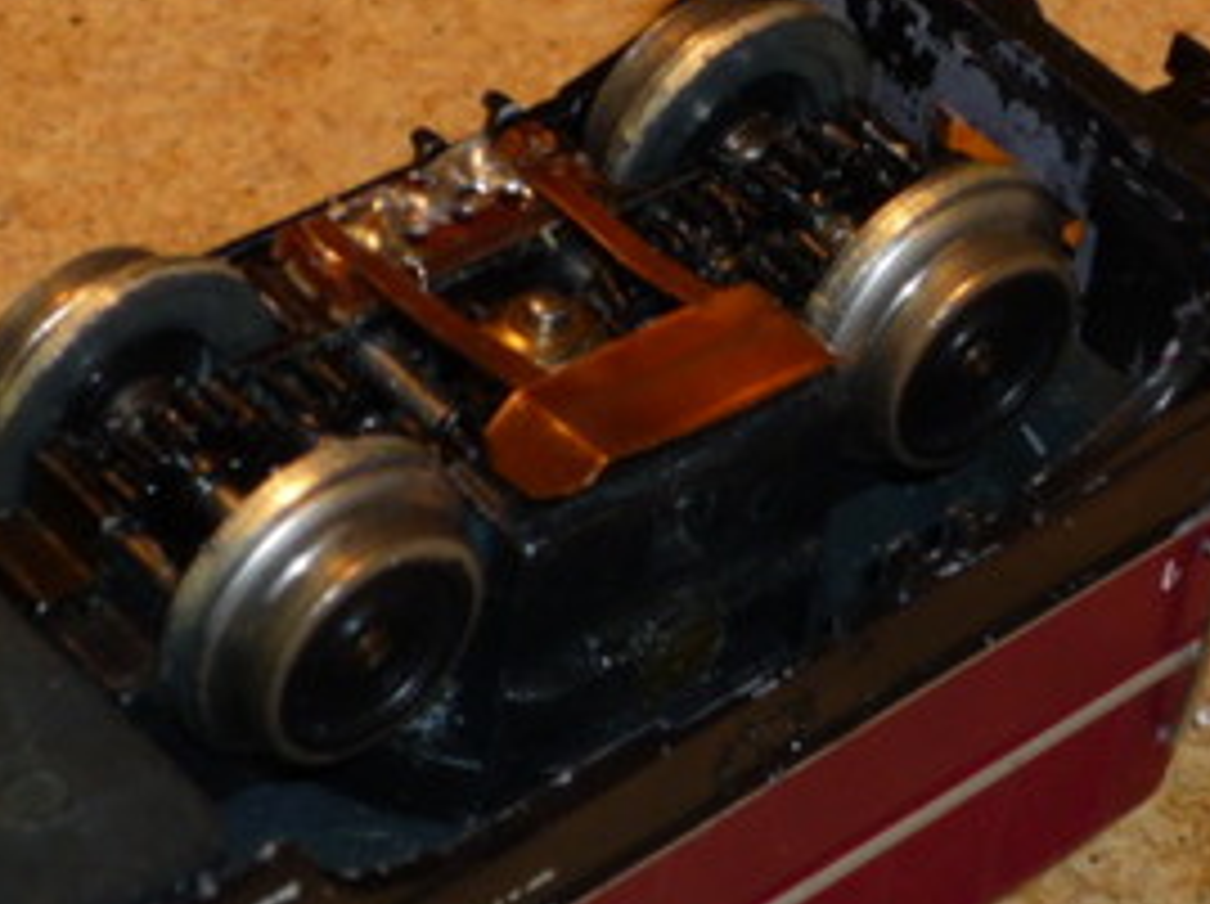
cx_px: 571
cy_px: 319
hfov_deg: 9.9
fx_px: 7017
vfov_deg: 7.4
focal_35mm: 201
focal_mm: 13.2
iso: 100
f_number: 4.9
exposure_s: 1/50
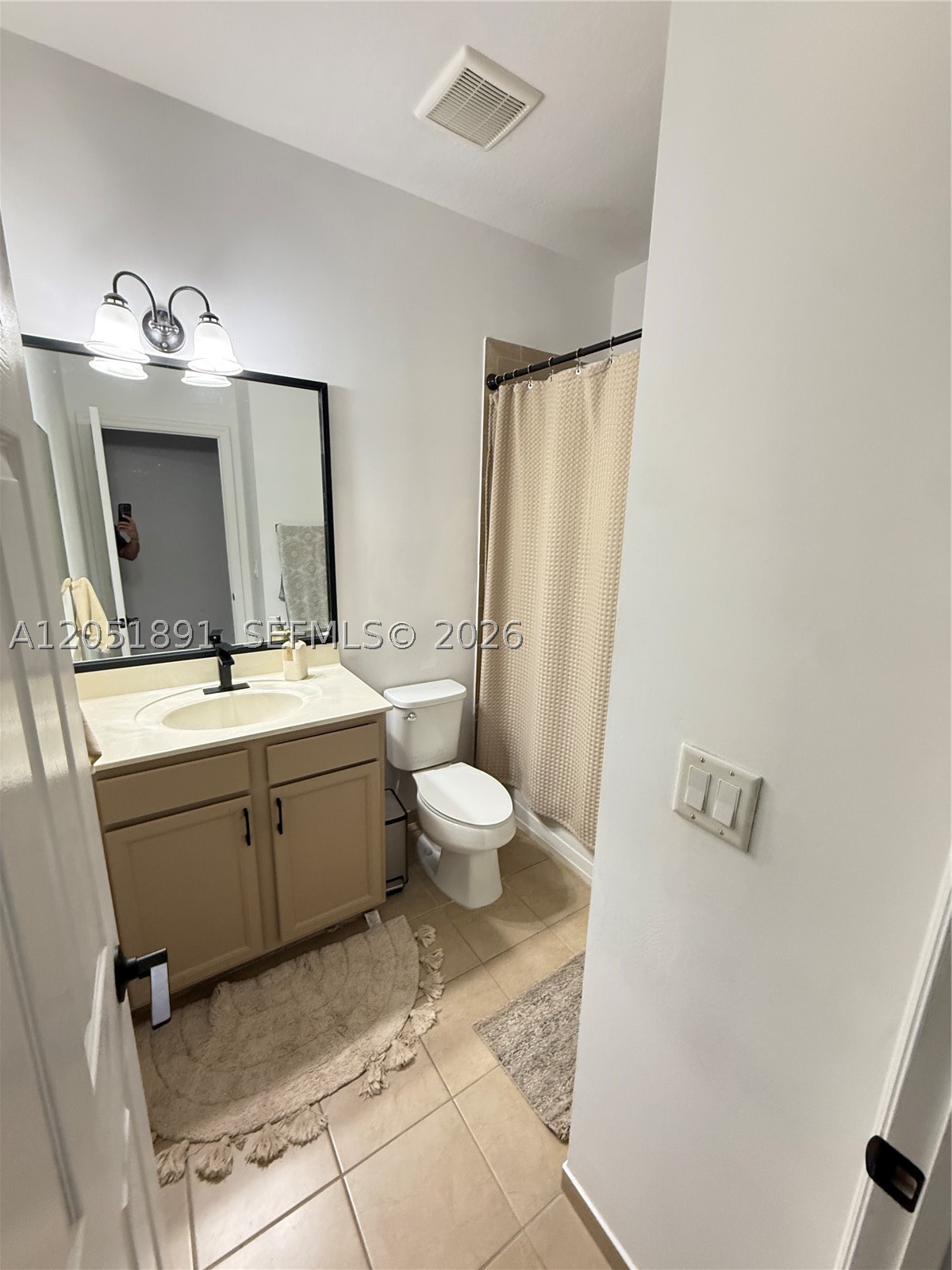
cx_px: 476
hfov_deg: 85.7
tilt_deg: -12.5
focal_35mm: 14
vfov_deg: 102.1
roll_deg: -1.3
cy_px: 635
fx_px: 513
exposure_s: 1/60
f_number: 2.2
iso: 400
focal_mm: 2.22
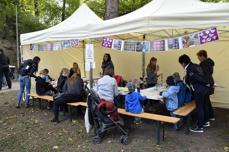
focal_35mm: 30
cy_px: 76
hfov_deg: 61.9
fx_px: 191
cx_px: 114
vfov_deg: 43.6
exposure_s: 1/250
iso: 1600
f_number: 6.3
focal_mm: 20
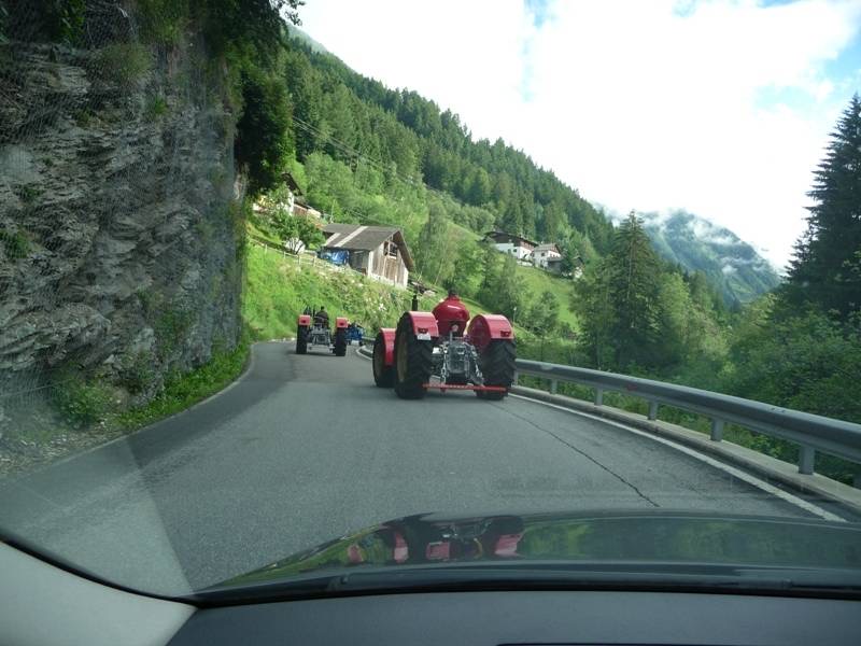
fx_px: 696
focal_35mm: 28
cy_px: 323
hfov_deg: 63.4
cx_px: 430
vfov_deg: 49.7
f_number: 3.3
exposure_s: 1/250
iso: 100
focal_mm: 4.7
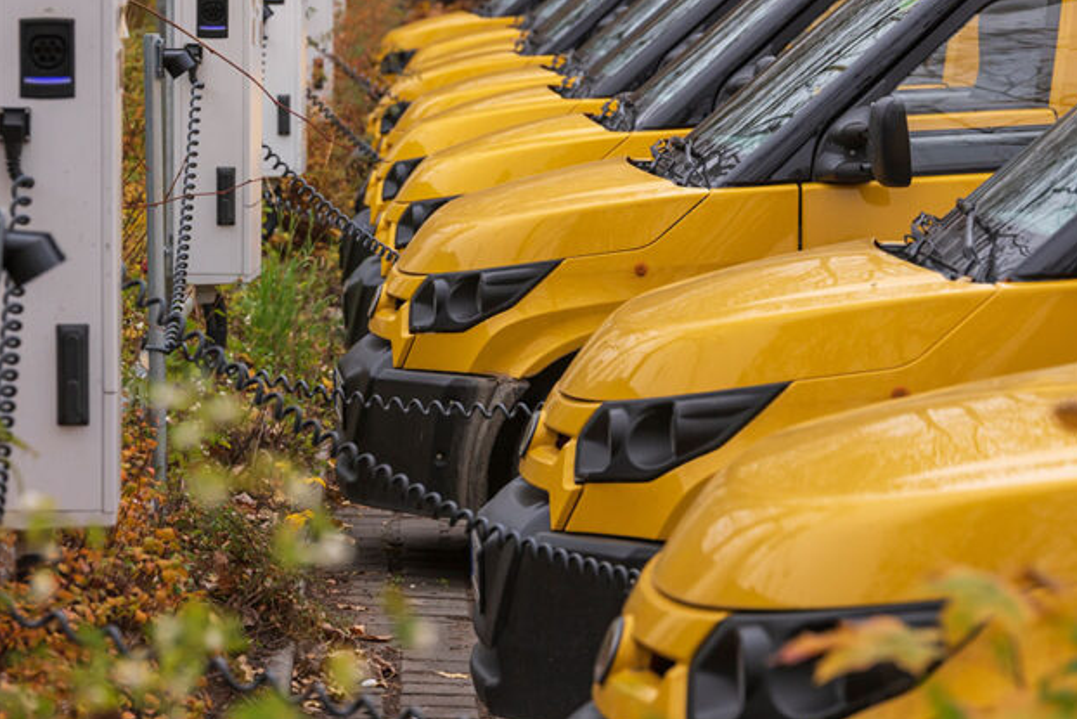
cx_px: 422
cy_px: 298
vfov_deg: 7.7
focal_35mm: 179
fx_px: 5356
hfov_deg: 11.5
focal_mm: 145
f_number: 7.1
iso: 800
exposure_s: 1/200
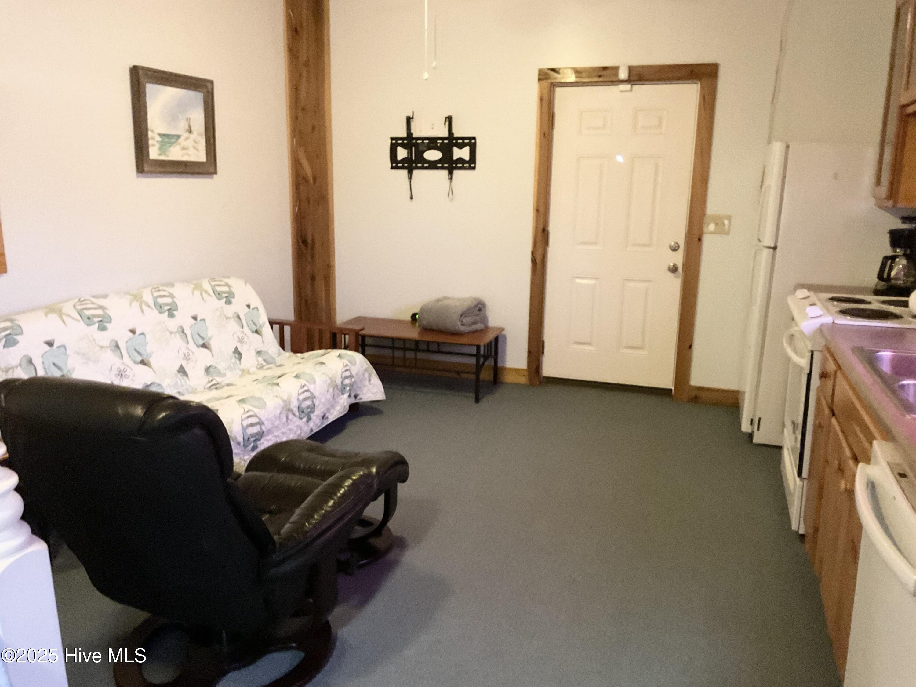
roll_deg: -1.7
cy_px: 344
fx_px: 767
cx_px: 458
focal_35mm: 29
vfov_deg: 48.2
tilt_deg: -10.3
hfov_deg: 61.7
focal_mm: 3
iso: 500
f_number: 1.8
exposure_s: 1/20
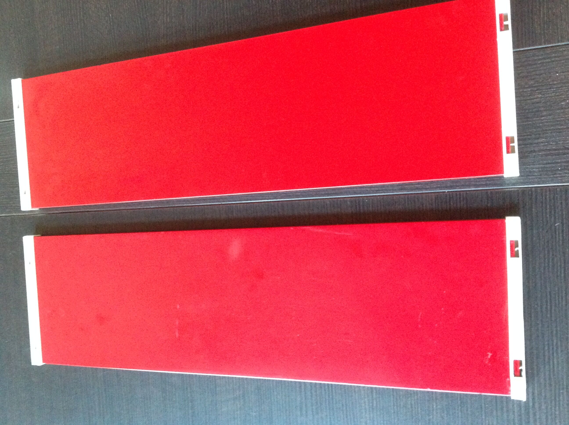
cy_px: 212
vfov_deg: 40.6
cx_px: 284
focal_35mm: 35
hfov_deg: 52.7
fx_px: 574
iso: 640
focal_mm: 4.28
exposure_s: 1/15
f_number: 2.4
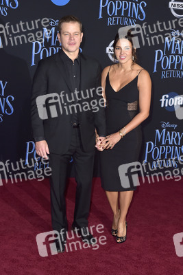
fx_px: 419
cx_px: 92
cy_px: 138
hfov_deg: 24.6
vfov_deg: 36.2
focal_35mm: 55
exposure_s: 1/250
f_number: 6.3
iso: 400
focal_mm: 55
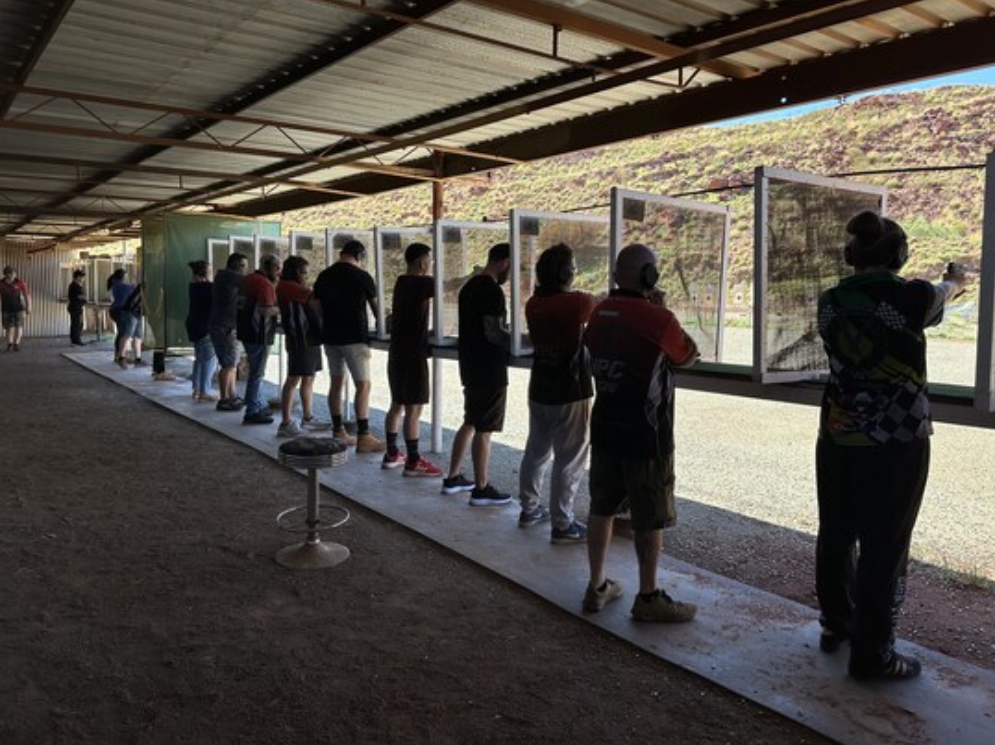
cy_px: 368
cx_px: 488
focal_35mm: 25
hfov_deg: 69.4
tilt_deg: -4.8
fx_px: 718
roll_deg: -1.4
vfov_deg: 54.8
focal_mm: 6.86
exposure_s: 1/1029
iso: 80
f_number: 1.78
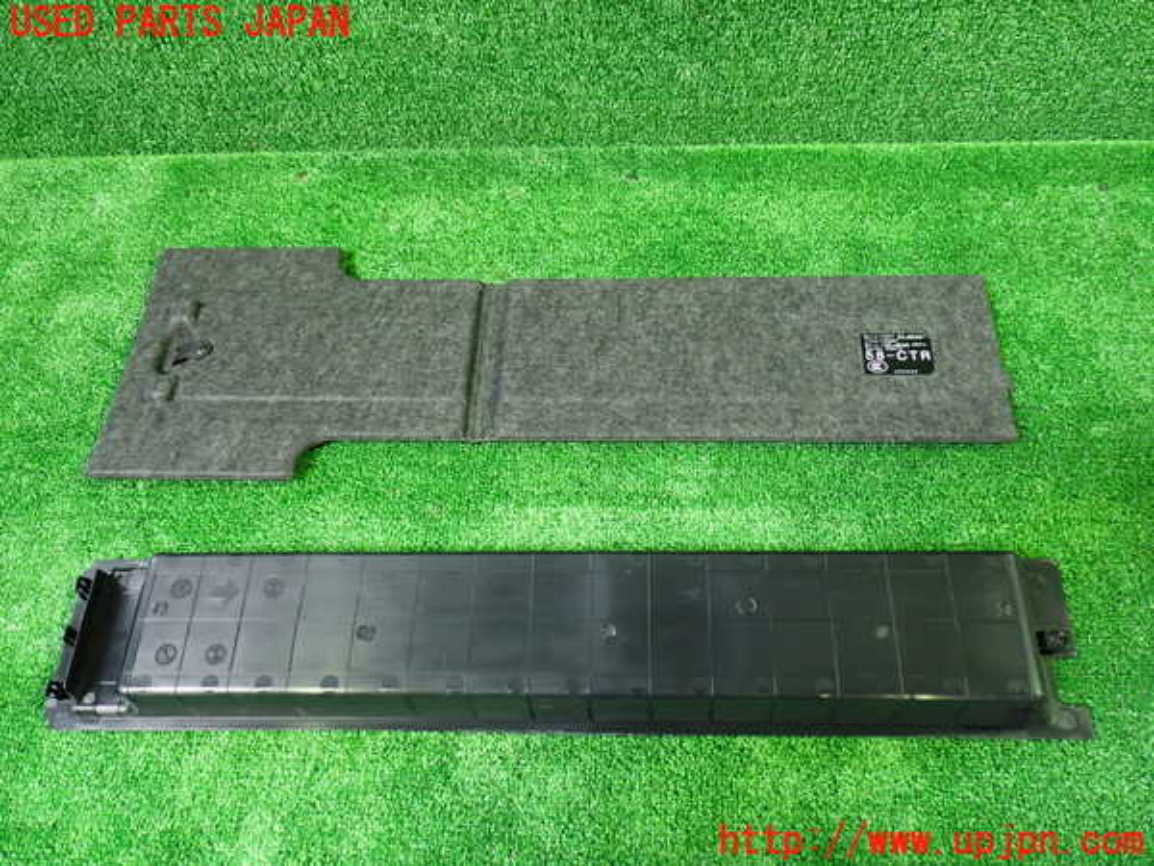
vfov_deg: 46.8
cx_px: 577
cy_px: 433
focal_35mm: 30
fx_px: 1000
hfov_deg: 60.0
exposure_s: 1/30
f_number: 2.3
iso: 500
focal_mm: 5.4
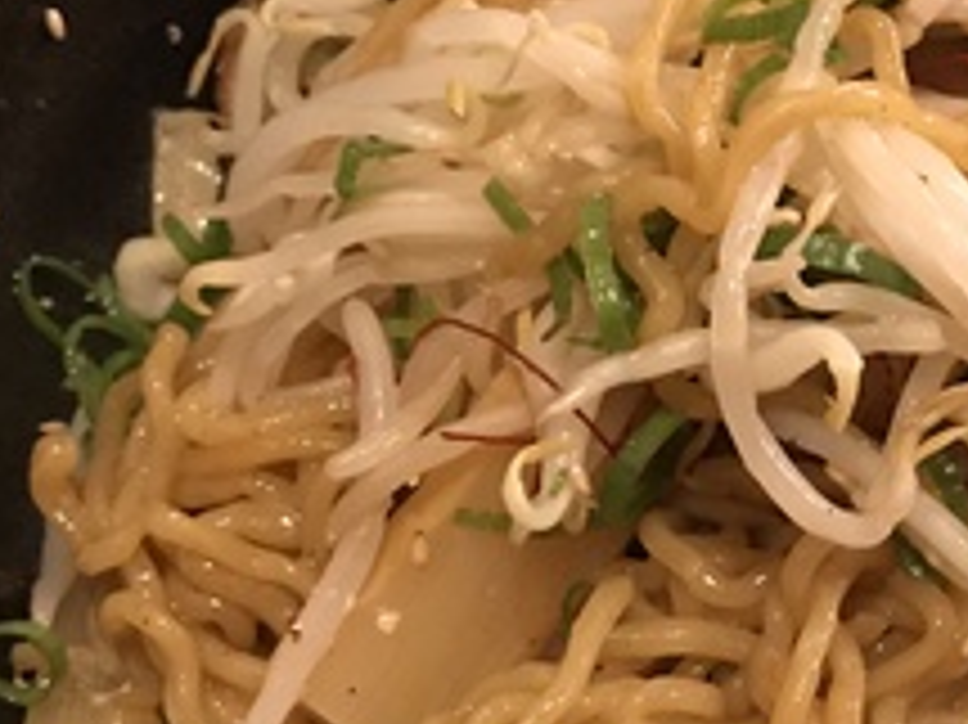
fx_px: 2040
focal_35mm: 73
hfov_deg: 26.0
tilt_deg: -64.0
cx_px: 842
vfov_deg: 20.1
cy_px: 432
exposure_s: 1/6
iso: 100
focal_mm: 3.99
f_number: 1.8
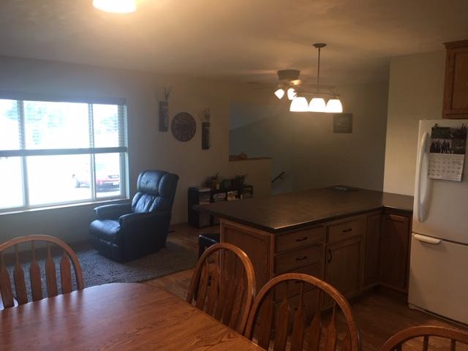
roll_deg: +0.5
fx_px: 392
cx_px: 234
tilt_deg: -7.6
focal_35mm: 29
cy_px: 176
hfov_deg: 61.7
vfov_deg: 48.2
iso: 32
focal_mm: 4.15
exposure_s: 1/30
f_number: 2.2
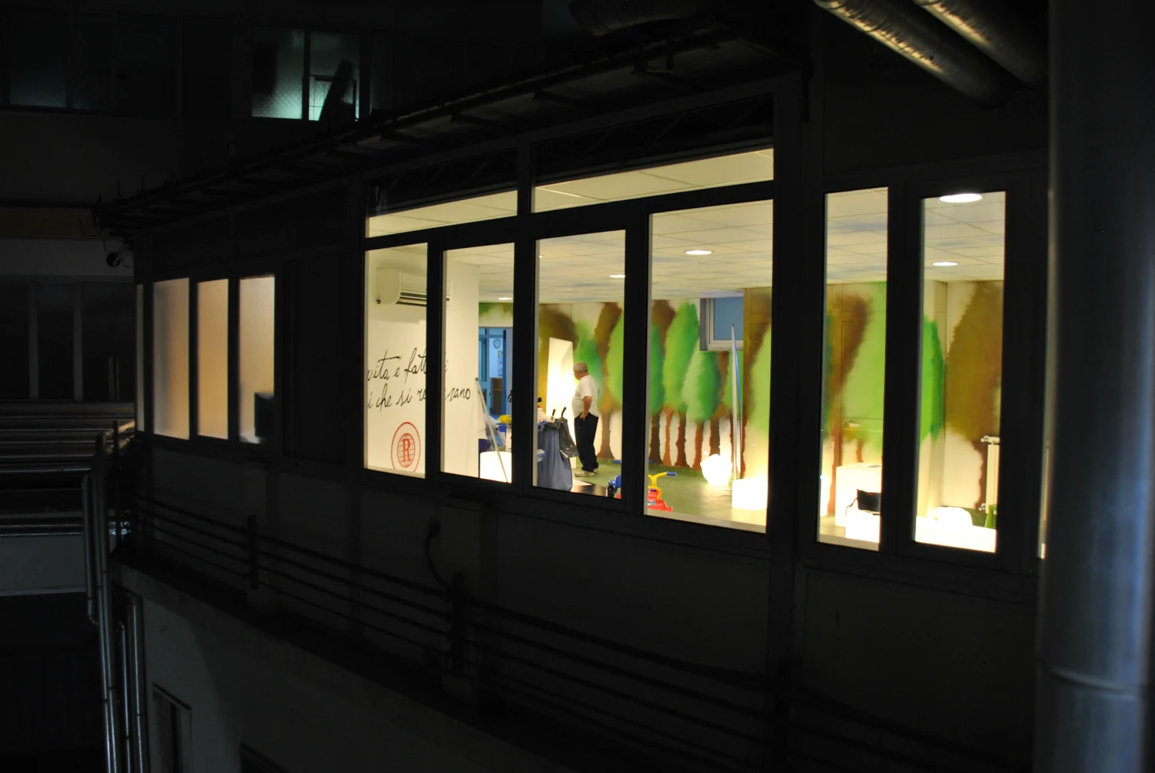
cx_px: 578
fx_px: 867
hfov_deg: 67.3
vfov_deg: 48.0
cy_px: 386
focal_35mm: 27
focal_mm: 18
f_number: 3.5
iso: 250
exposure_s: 1/30
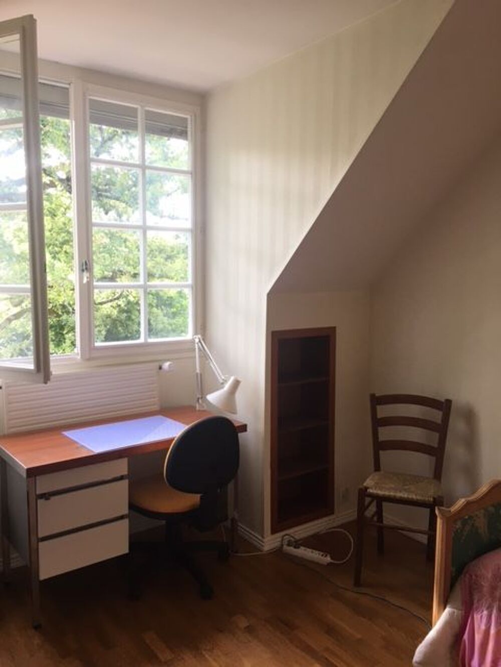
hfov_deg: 48.2
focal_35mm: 29
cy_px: 334
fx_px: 560
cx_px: 250
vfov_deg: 61.7
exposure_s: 1/33
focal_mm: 4.15
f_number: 2.2
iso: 25
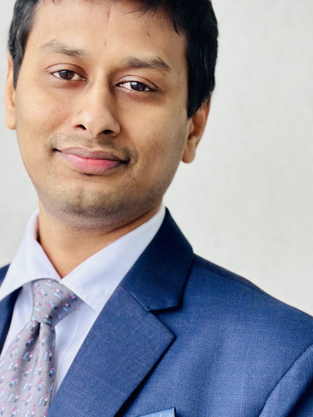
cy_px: 255
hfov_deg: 14.1
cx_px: 96
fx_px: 1266
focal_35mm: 105
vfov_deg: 18.7
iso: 80
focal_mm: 6.86
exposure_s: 1/334
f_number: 1.78
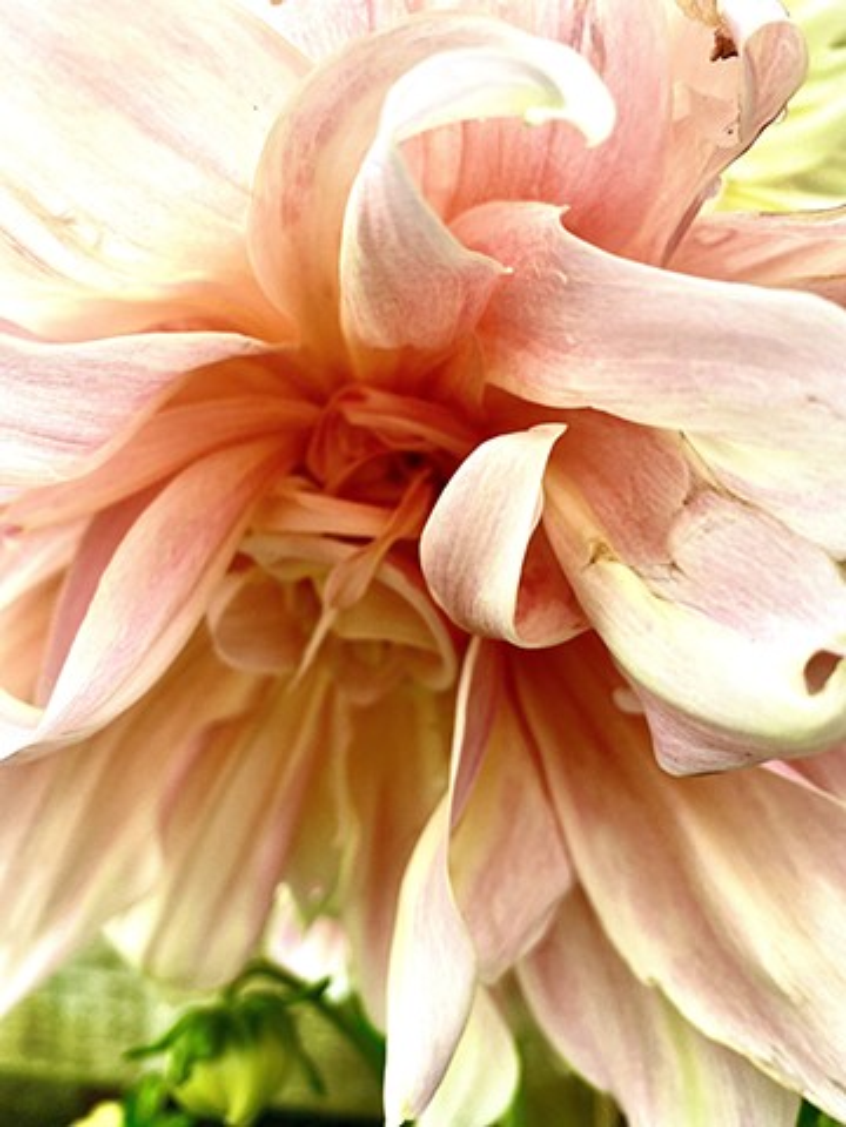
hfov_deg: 53.1
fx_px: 847
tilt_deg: +7.8
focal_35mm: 26
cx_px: 423
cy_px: 564
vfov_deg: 67.3
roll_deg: +2.1
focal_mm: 4.2
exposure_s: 1/778
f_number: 1.8
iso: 32
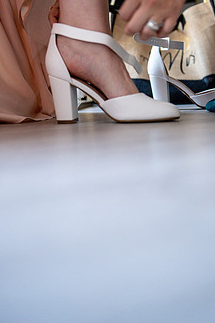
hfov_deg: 25.5
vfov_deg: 37.2
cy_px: 109
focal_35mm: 53
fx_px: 475
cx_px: 106
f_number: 2.8
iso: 1600
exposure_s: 1/160
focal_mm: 38
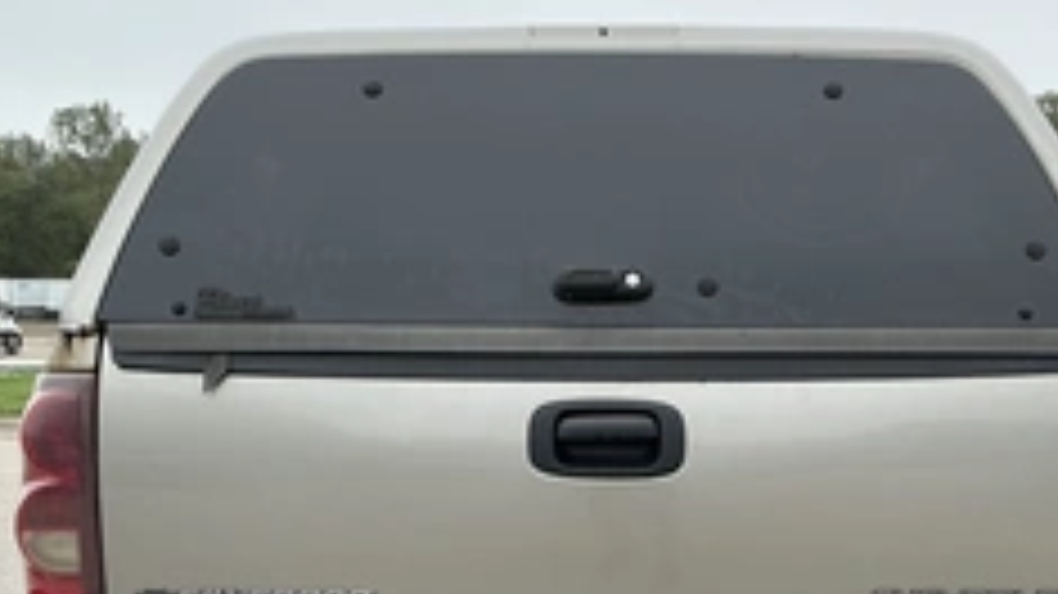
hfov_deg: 39.8
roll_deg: -0.4
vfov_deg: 22.7
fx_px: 1458
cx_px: 594
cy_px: 472
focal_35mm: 52
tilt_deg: -3.0
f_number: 1.8
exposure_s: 1/432
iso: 25
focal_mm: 3
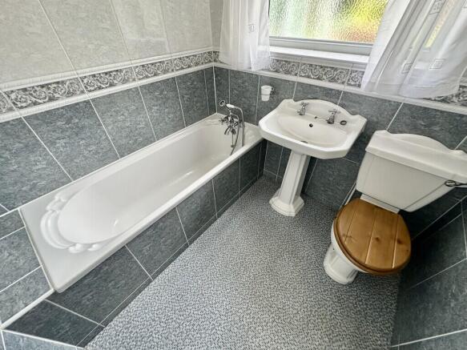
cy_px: 175
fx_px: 189
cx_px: 234
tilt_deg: -41.6
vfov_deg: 85.7
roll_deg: +0.4
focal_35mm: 14
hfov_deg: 102.1
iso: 160
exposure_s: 1/99
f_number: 2.2
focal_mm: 2.22
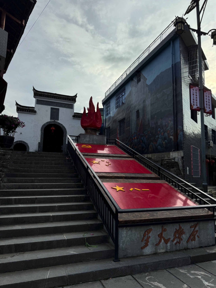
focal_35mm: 24
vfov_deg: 71.6
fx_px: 200
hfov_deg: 56.9
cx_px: 108
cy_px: 144
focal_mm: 6.76
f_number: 1.78
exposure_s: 1/4049
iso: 80
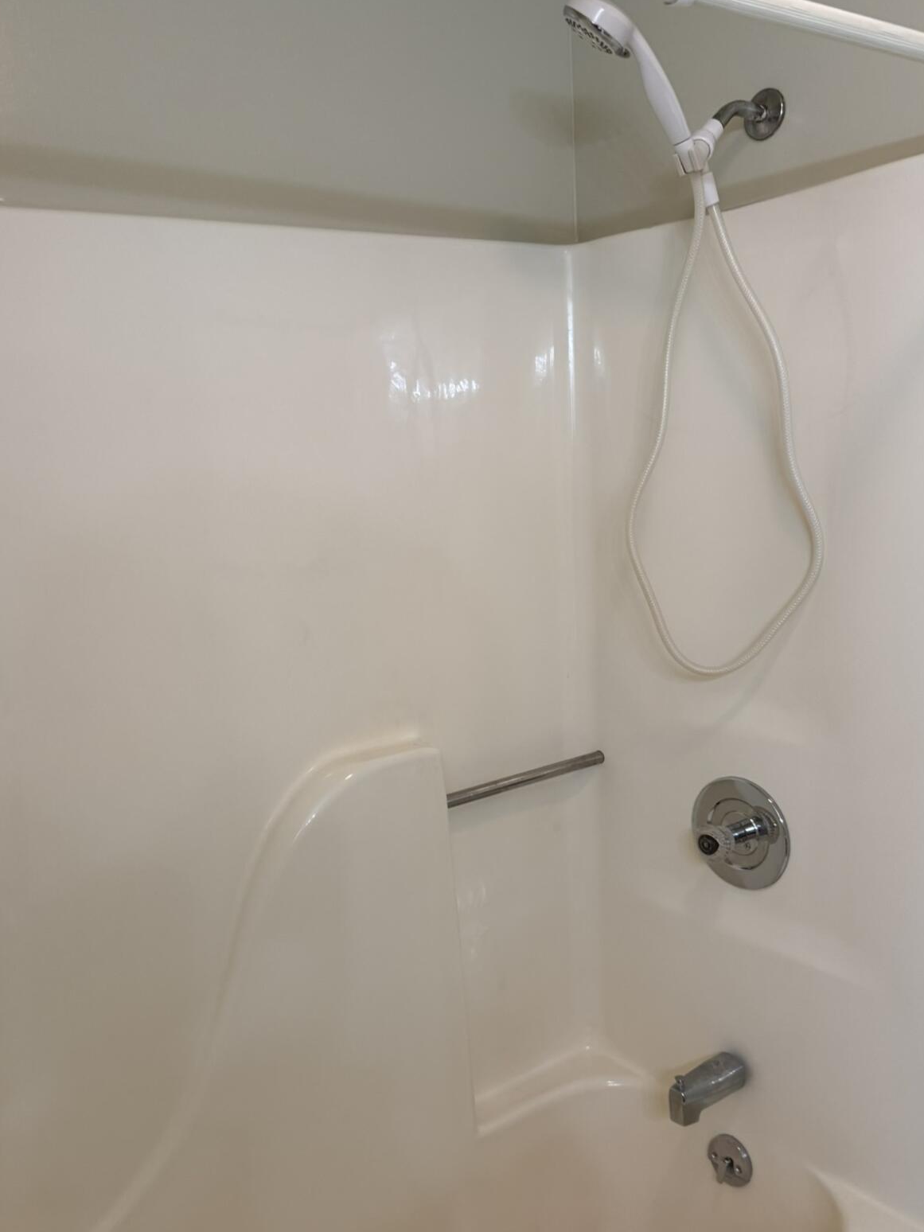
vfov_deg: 58.1
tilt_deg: -10.3
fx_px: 1103
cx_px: 419
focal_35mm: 31
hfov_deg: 45.4
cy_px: 704
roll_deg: +3.8
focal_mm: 6.76
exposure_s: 1/120
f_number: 1.78
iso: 200
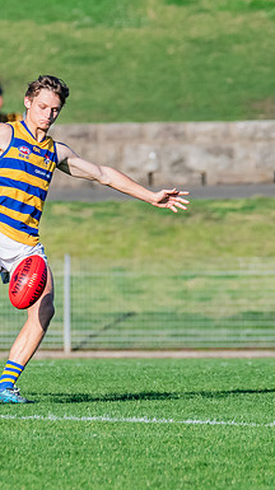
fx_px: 15054
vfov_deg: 1.9
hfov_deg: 1.0
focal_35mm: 1159
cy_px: 196
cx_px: 91
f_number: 9
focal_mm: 420
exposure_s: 1/1600
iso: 800
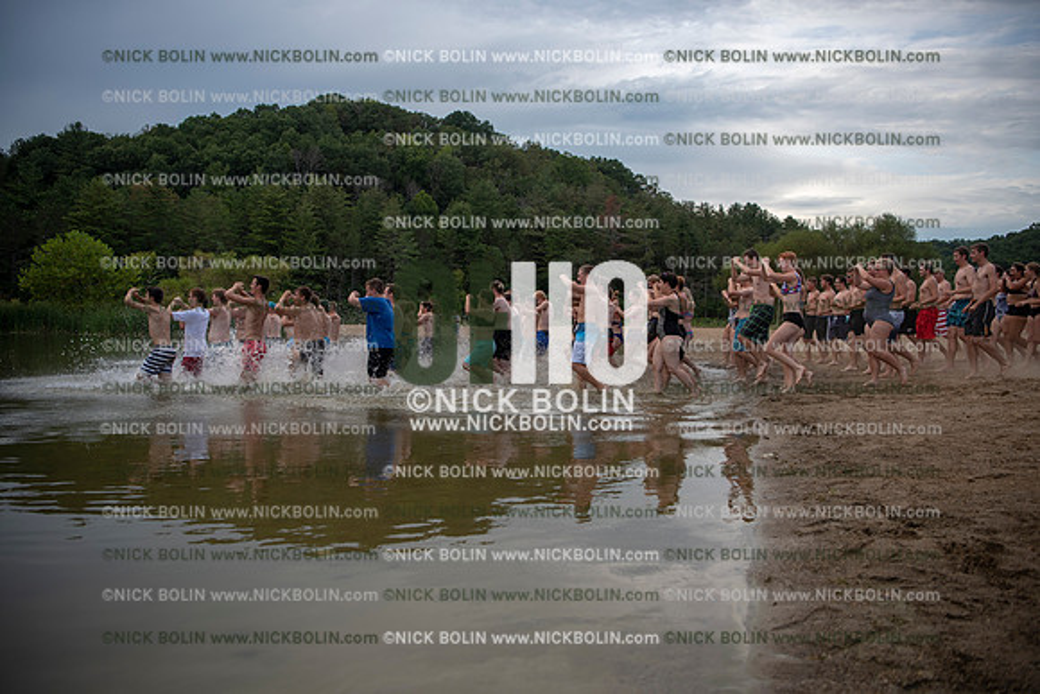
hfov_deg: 63.6
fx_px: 838
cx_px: 520
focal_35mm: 29
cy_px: 347
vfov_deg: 45.0
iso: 160
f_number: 3.2
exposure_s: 1/800
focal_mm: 29
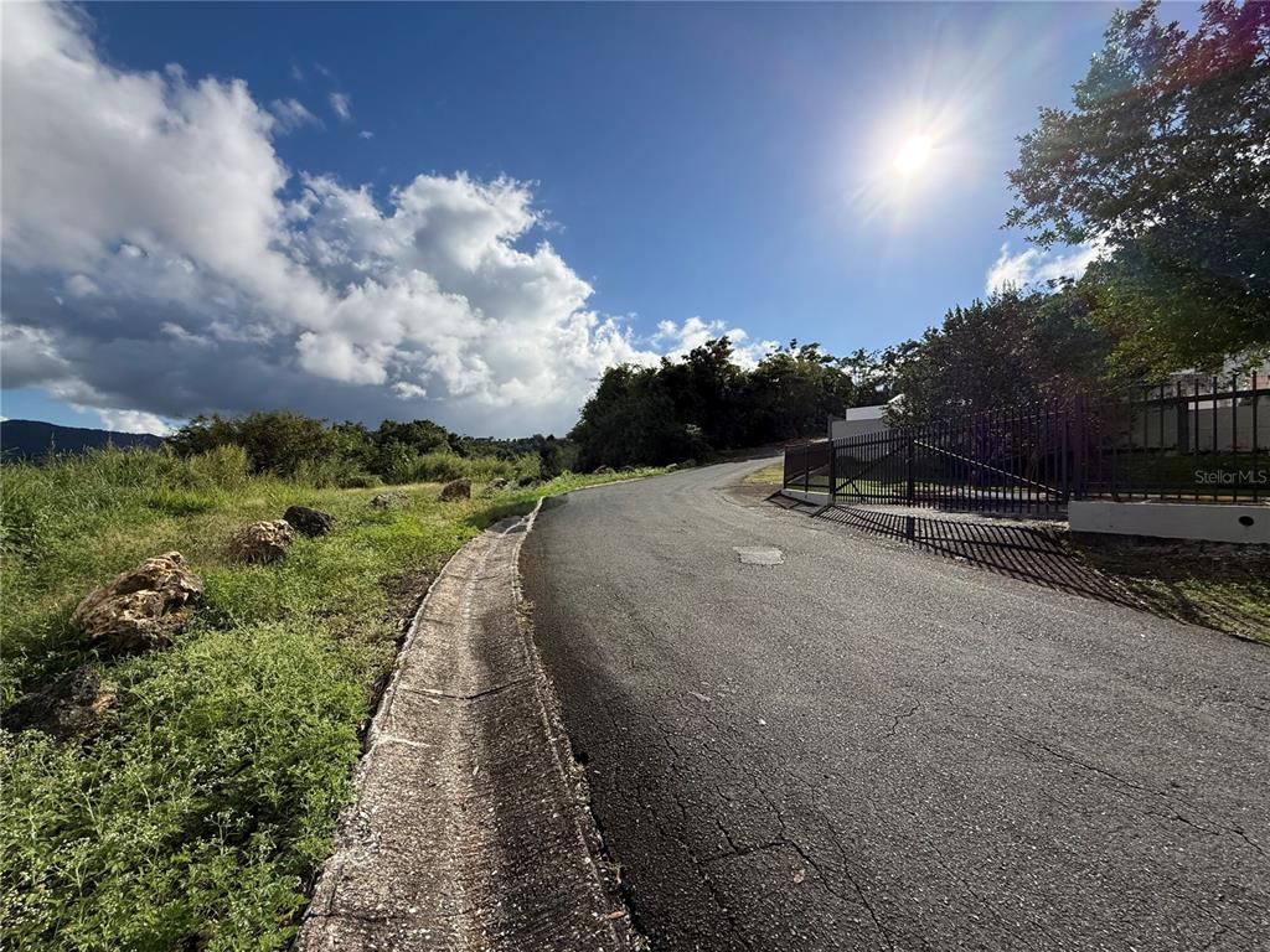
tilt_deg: +1.3
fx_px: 514
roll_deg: -1.3
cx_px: 635
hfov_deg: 102.1
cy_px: 476
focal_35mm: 14
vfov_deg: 85.7
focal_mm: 2.22
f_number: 2.2
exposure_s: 1/4425
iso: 64
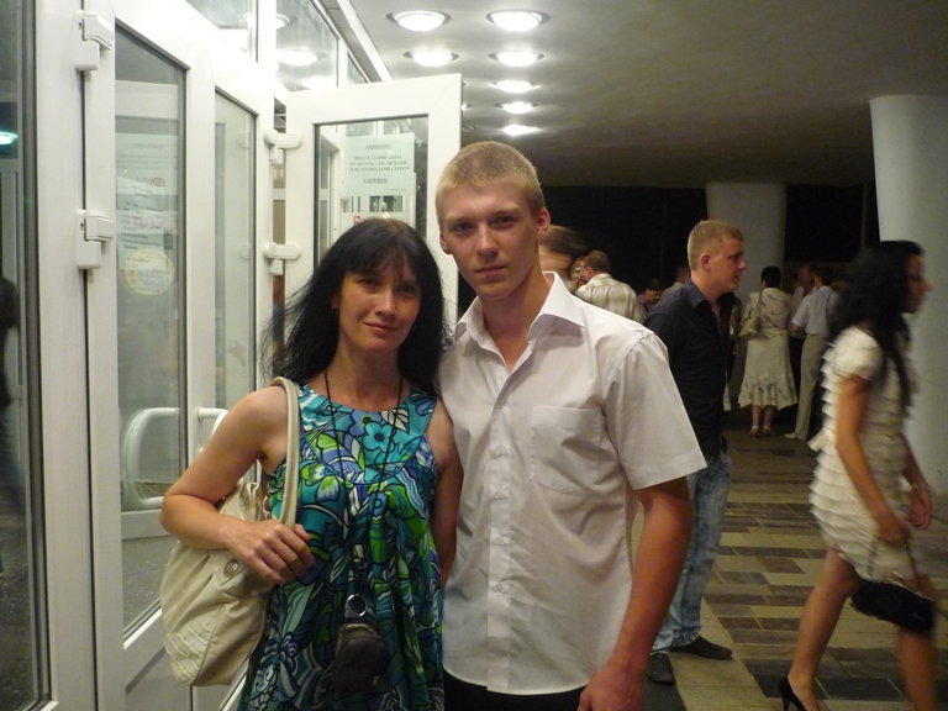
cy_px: 356
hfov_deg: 55.4
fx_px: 904
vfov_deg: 42.9
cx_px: 474
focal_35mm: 33
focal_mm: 5.5
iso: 400
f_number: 2.8
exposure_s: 1/25
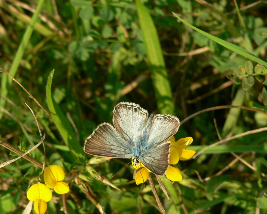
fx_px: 672
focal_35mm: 85
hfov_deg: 22.5
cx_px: 119
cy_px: 113
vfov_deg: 18.1
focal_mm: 12.1
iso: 80
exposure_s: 1/400
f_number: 4
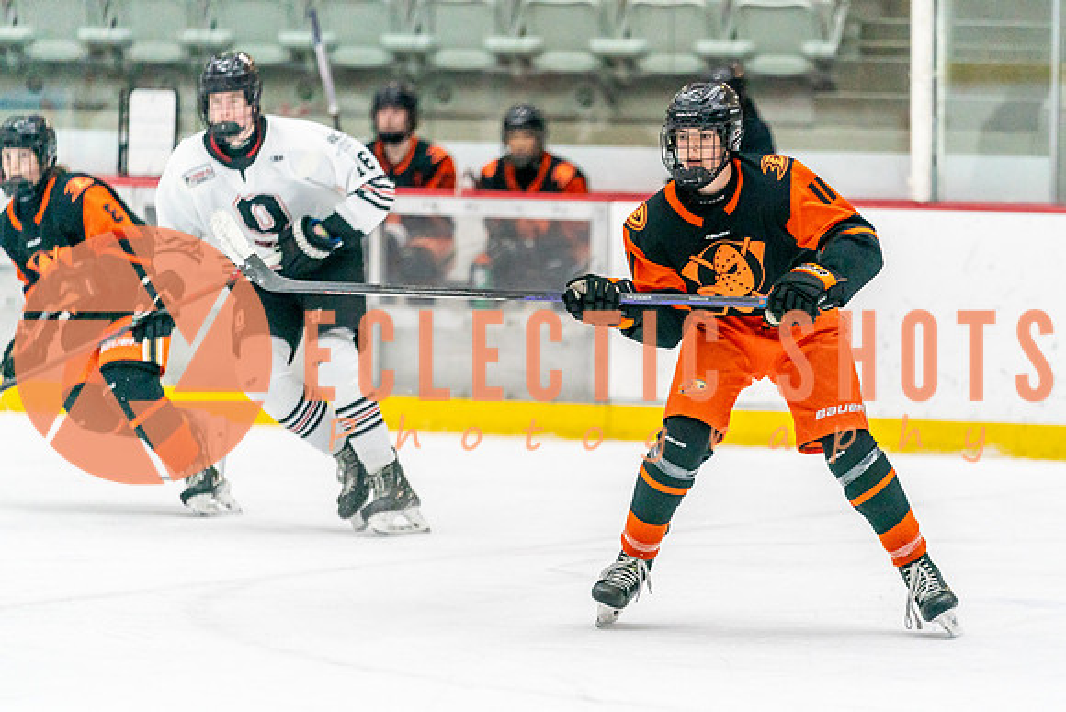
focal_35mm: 245
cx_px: 598
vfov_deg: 5.6
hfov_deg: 8.4
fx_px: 7266
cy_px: 396
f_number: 2.8
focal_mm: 200
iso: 3200
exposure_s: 1/1250
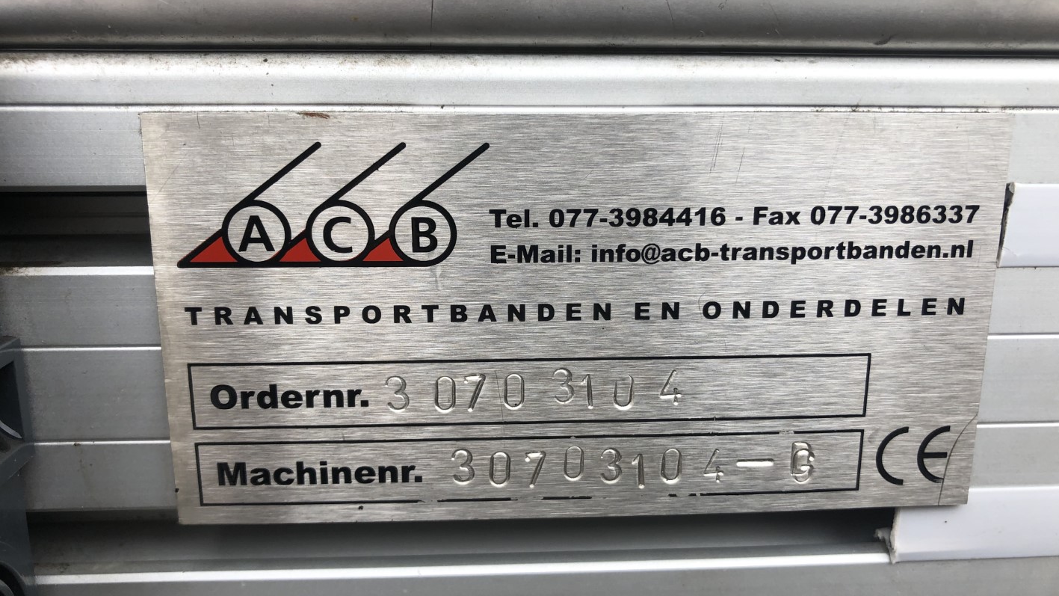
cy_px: 282
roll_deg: +1.0
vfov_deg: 37.8
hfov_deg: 62.6
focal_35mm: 31
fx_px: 870
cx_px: 526
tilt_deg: -13.9
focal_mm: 4
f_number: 1.8
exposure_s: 1/209
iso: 20
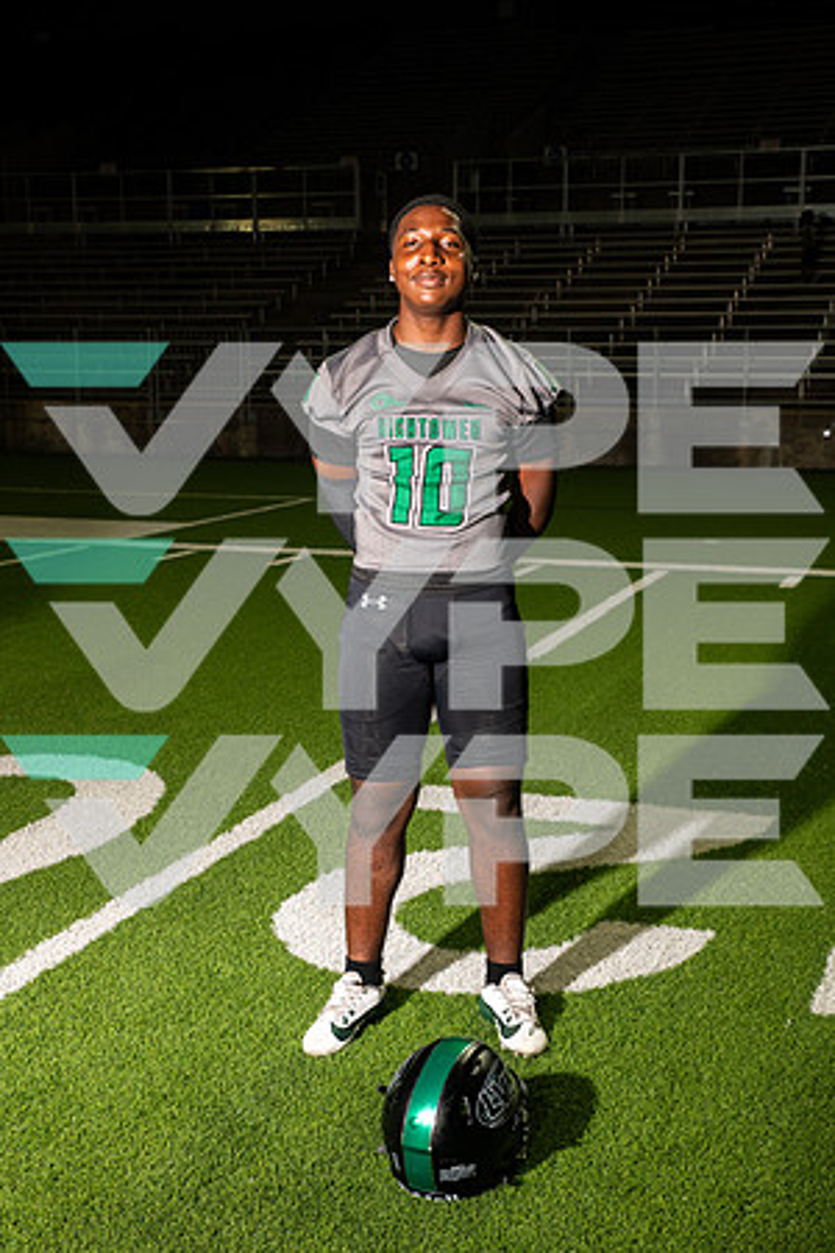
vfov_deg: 39.6
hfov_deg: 27.0
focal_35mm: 50
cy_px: 626
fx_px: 1739
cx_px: 418
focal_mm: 50
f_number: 7.1
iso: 1000
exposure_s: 1/400
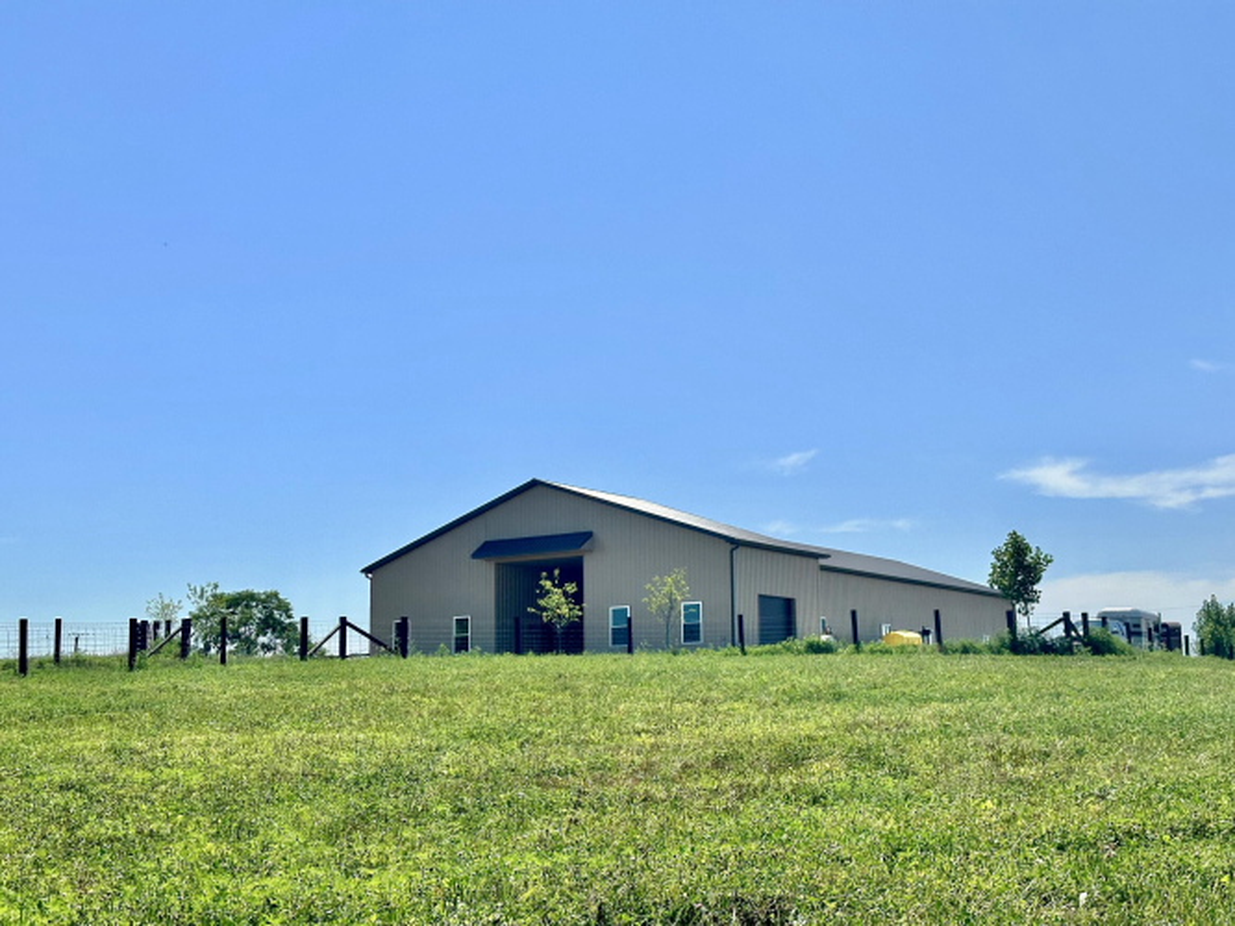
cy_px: 463
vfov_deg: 30.3
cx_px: 618
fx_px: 1712
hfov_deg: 39.7
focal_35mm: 48
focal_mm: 6.86
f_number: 1.78
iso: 64
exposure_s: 1/8929
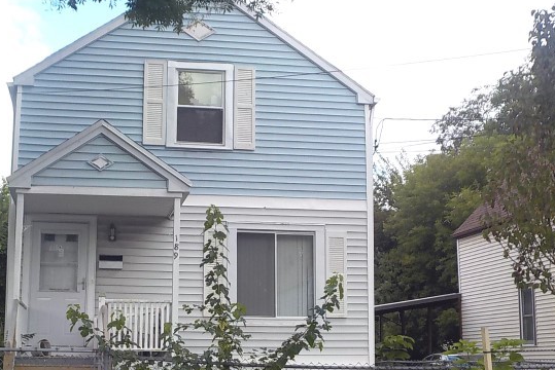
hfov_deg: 34.4
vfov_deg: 23.4
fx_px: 895
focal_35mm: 58
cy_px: 204
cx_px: 238
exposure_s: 1/500
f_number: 4.2
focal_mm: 6.4
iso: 125
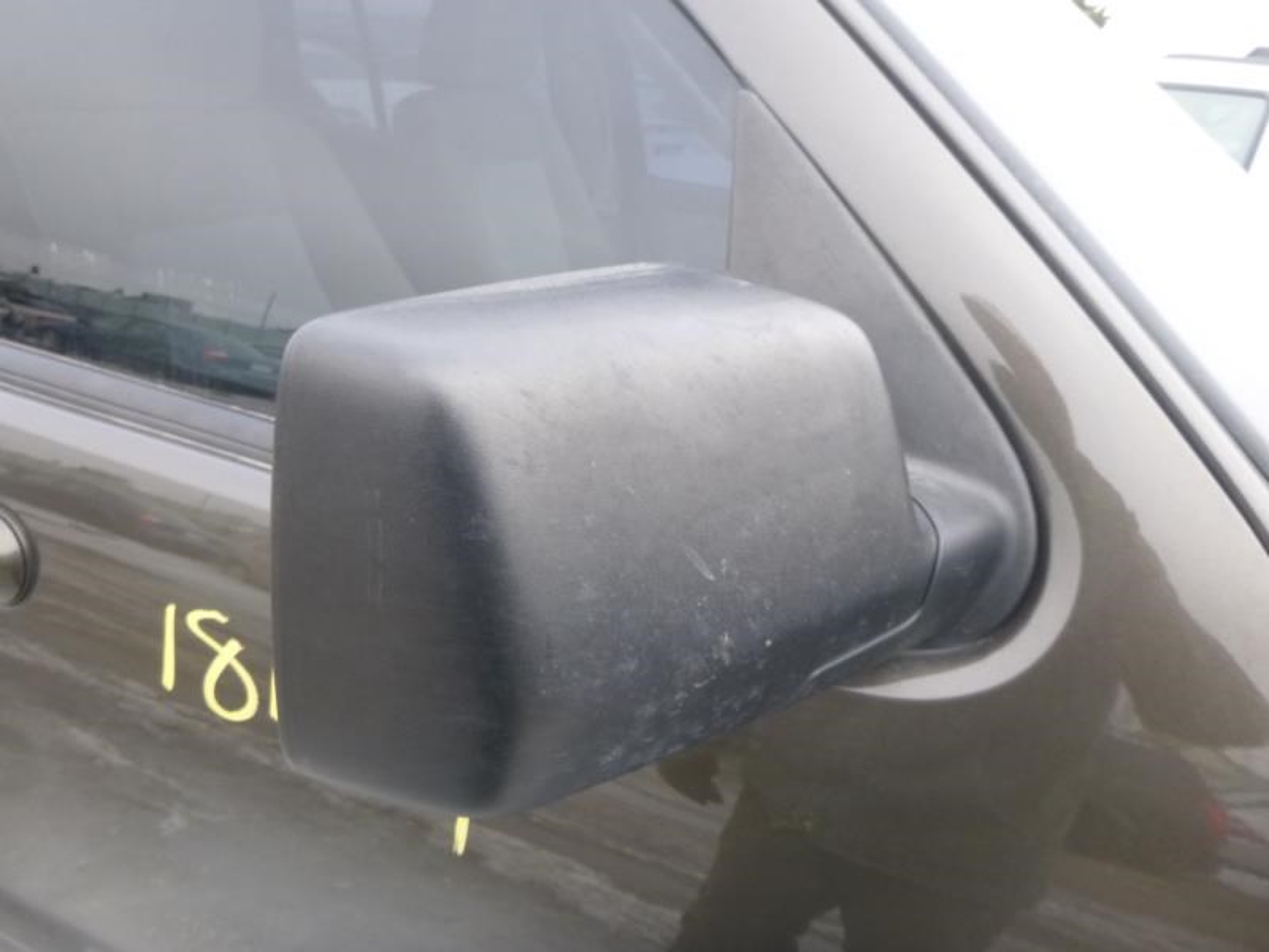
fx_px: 916
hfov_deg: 69.4
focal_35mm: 25
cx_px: 634
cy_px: 476
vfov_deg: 54.9
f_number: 3.9
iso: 160
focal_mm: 4.5
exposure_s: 1/60
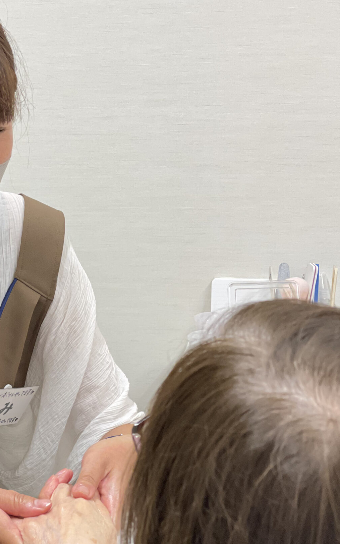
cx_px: 41
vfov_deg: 23.8
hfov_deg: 14.9
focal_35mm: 87
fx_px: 1290
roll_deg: +3.5
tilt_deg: -13.5
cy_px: 290
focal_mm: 6
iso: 160
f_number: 2
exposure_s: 1/100
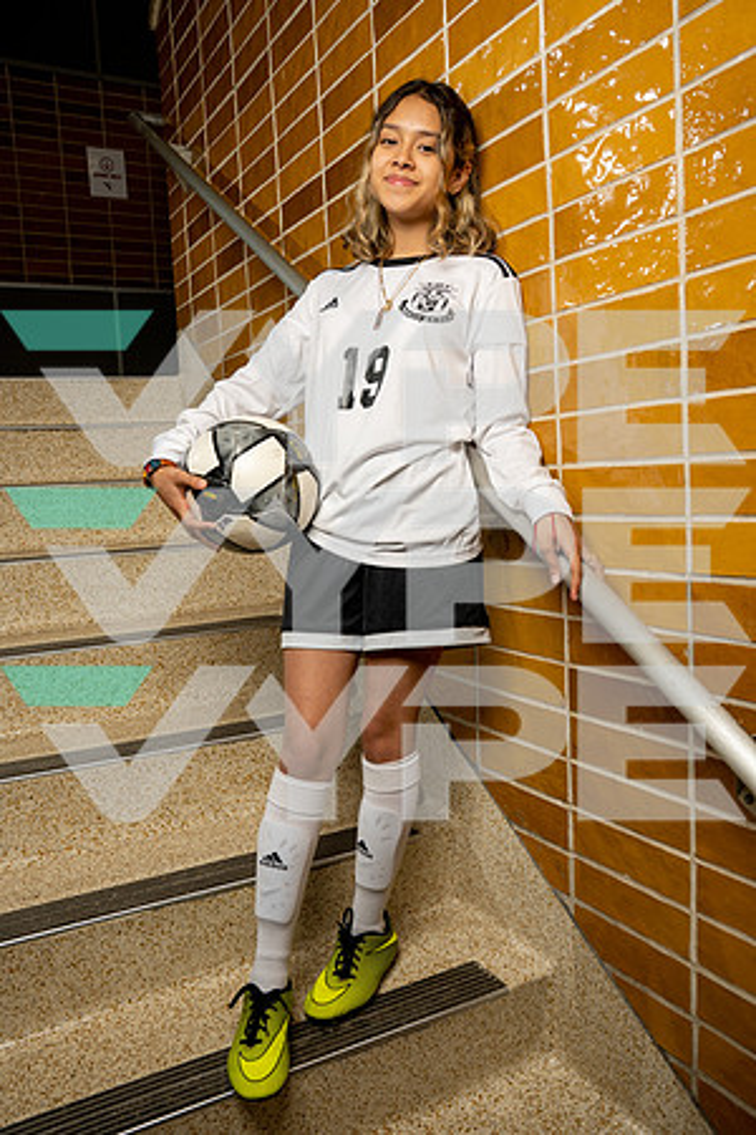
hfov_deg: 45.0
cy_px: 568
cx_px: 378
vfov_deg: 63.7
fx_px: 913
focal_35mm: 29
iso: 200
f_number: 8
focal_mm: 29
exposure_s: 1/250
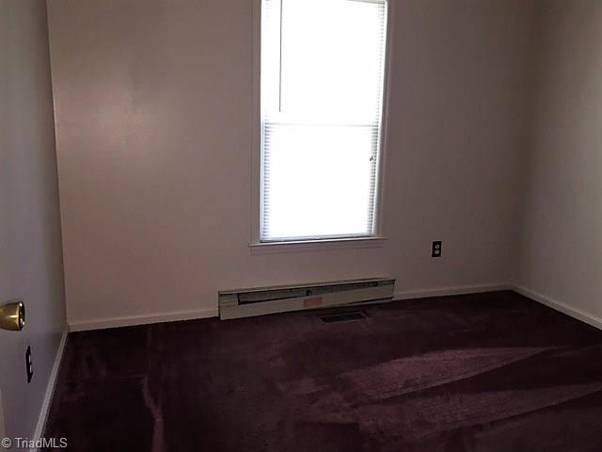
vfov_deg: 48.2
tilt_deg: -12.1
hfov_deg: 61.7
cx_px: 301
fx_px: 504
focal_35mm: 29
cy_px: 226
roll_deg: -2.4
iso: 125
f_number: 2.2
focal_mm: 4.15
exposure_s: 1/16
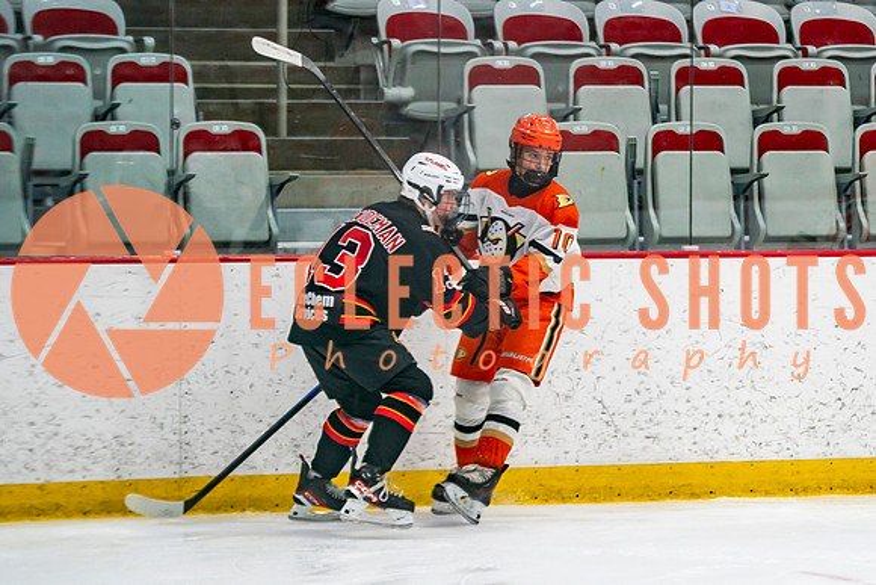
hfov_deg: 9.3
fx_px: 5399
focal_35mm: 222
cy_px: 396
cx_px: 549
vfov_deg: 6.2
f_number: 2.8
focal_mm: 123
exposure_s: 1/640
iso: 800
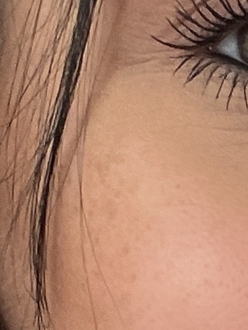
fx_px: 2149
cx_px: 510
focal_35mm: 225
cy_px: 551
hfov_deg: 6.4
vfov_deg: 8.5
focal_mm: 2.71
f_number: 2.2
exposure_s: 1/60
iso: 200
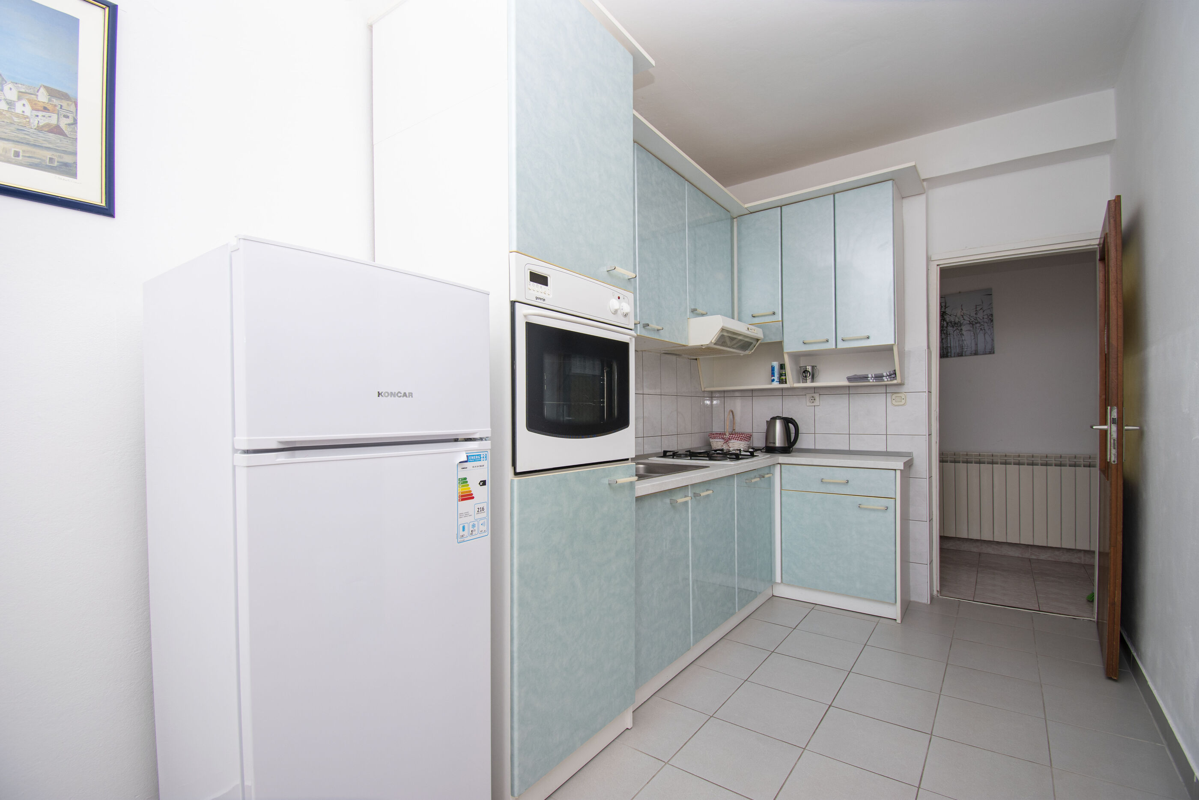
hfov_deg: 100.4
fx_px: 500
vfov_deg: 77.3
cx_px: 600
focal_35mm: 15
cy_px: 400
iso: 100
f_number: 5.6
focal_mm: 10
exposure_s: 1/60
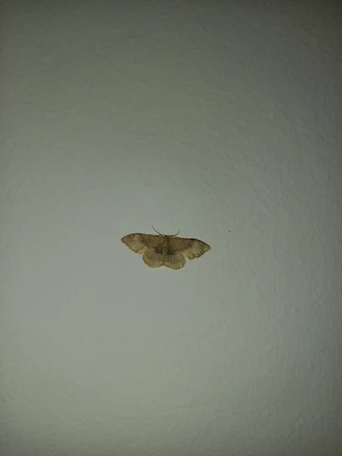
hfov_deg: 54.9
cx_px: 171
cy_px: 228
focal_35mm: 25
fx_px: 329
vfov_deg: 69.4
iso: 50
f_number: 1.8
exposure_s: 1/428
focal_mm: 4.65
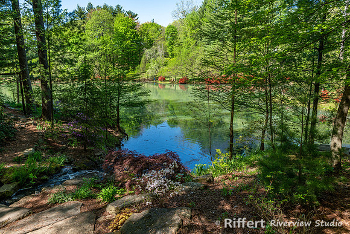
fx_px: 233
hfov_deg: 73.7
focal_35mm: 24
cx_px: 175
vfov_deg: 53.2
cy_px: 117
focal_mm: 24
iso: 220
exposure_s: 1/160
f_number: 8
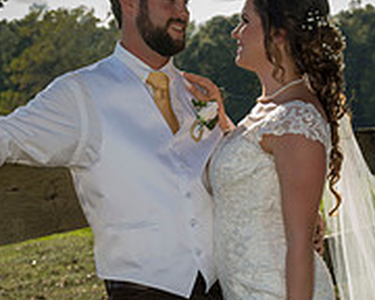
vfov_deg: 11.7
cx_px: 253
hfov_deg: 14.7
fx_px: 1454
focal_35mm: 131
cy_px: 302
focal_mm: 56
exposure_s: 1/250
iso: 200
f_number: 6.3
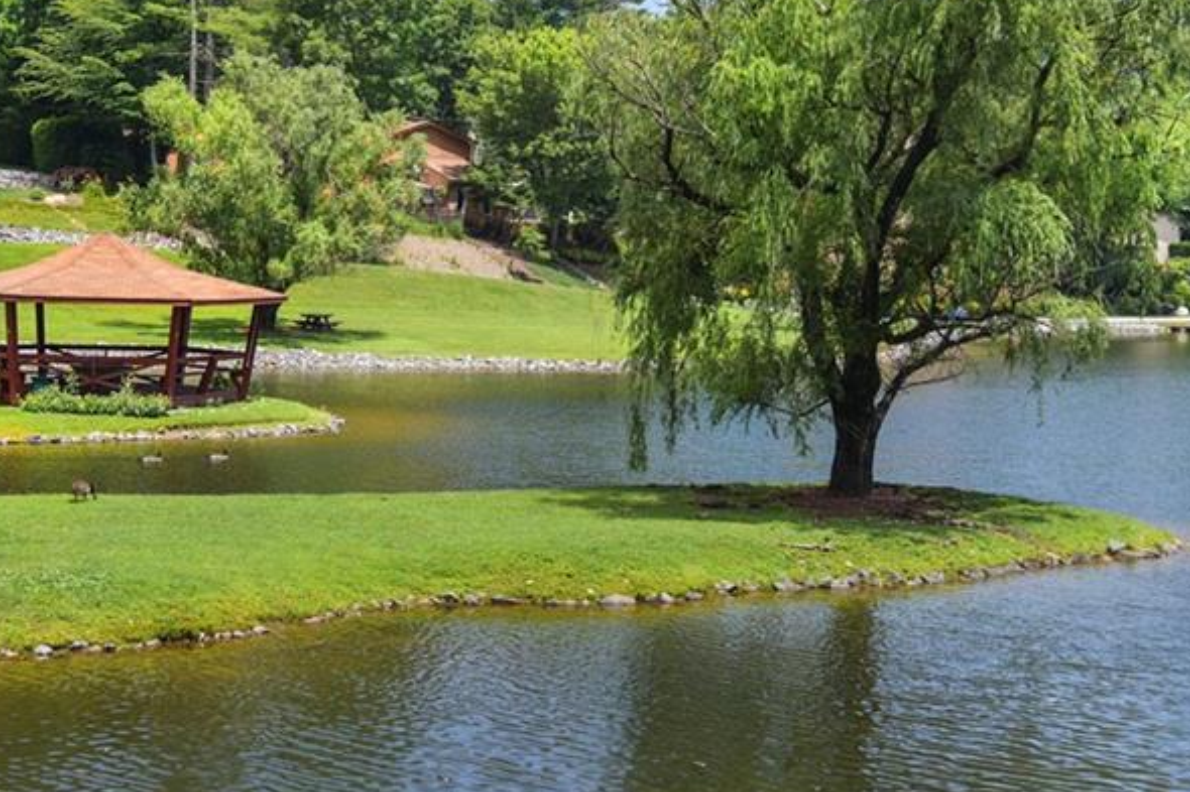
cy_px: 305
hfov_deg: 30.4
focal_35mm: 66
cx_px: 428
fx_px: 2181
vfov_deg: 20.6
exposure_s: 1/800
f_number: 4
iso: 400
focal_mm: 38
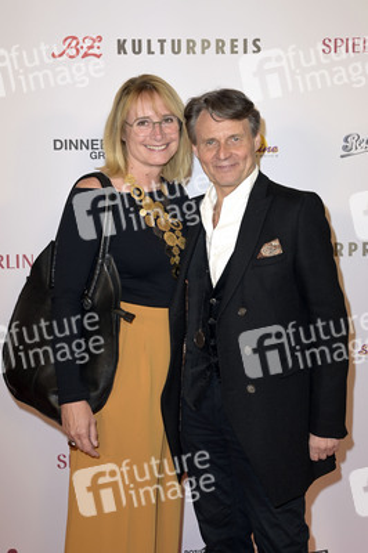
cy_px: 276
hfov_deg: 24.6
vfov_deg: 36.3
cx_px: 184
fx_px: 845
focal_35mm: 55
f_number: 5.6
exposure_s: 1/160
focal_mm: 55
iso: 640
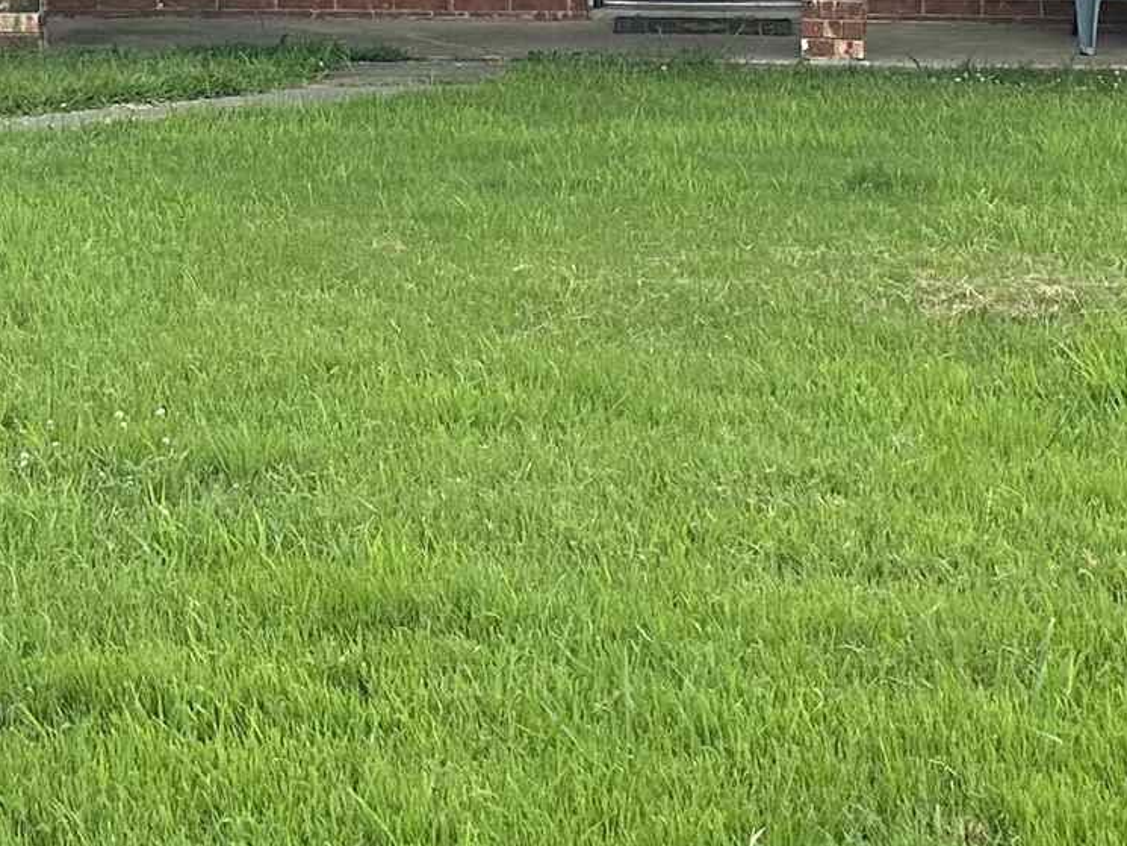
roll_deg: -1.6
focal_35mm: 99
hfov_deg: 19.8
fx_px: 3224
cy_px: -232
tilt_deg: -1.8
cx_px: 649
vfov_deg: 14.4
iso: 80
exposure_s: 1/3597
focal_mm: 6.86
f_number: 1.78
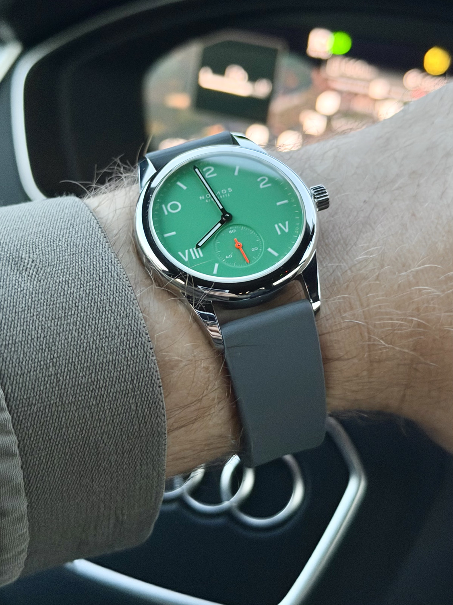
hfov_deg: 30.3
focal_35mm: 48
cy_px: 302
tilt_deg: -25.6
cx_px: 226
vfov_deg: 39.7
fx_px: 838
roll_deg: +1.1
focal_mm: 6.76
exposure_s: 1/24
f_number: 1.78
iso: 640
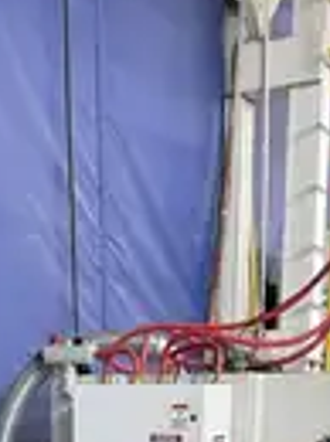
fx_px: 944
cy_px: 656
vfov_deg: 22.0
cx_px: 102
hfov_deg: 19.8
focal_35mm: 74
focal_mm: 6.8
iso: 200
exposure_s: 1/91
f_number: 1.8
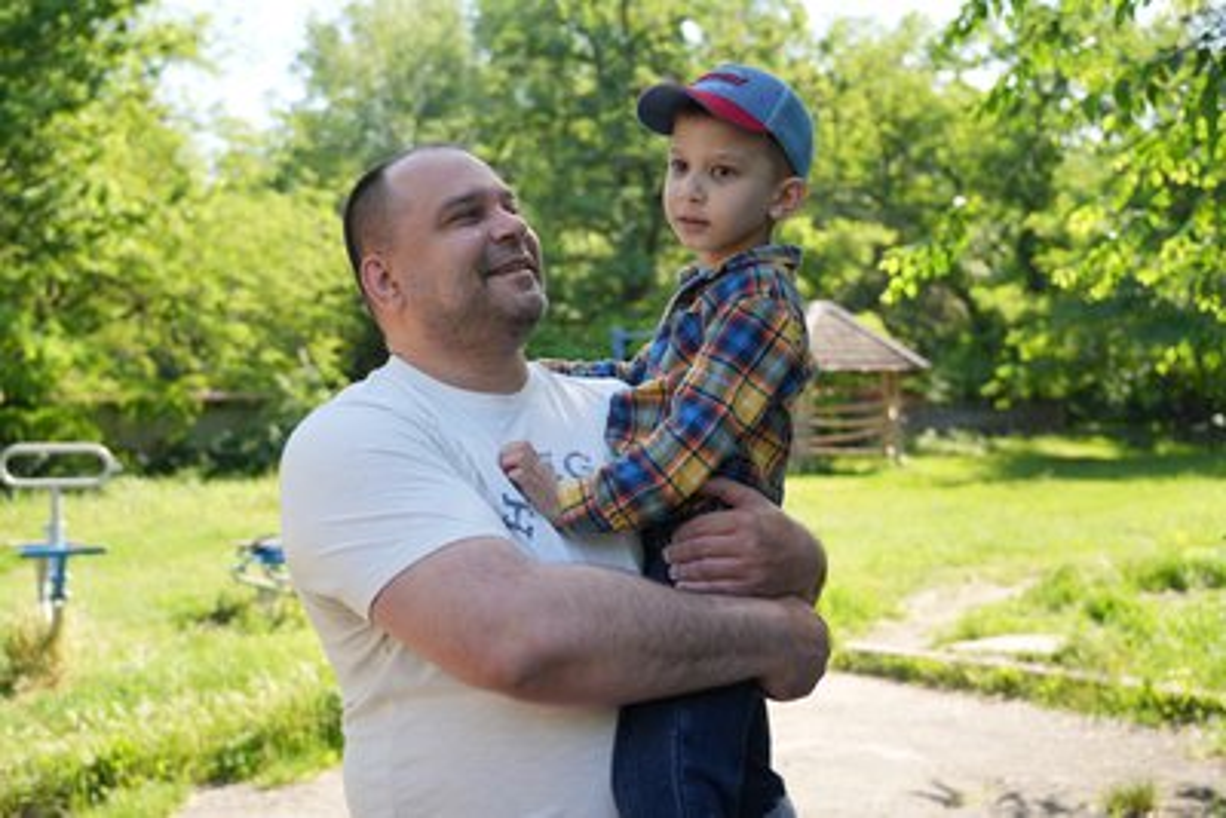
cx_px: 613
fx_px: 1397
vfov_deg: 32.7
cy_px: 409
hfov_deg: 47.4
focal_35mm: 41
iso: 100
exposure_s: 1/200
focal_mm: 41
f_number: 4
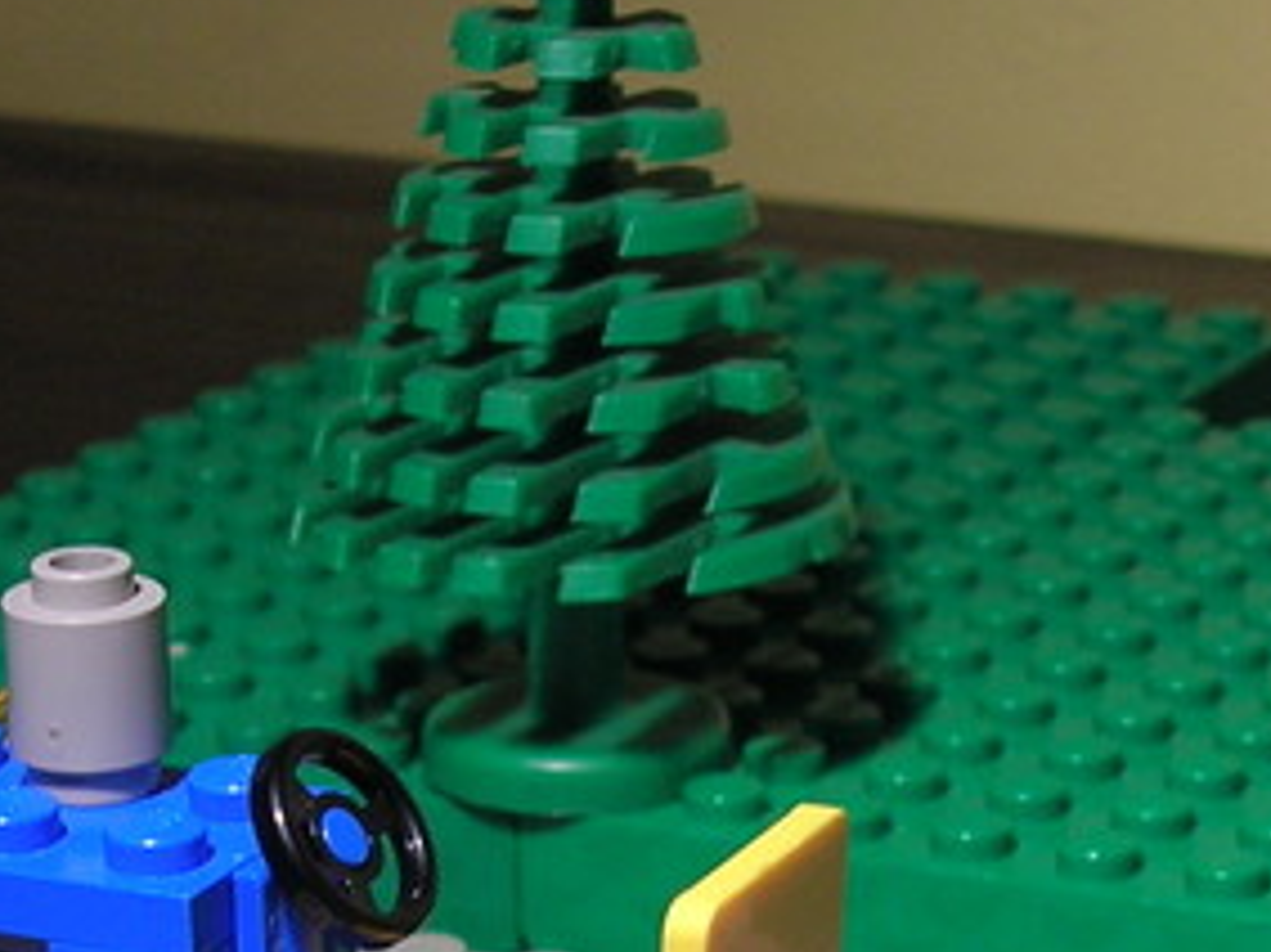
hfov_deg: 12.4
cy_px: 1116
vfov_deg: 9.2
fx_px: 5836
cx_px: 1064
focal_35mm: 159
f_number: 3.3
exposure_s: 1/12.2
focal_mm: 8.4
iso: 50
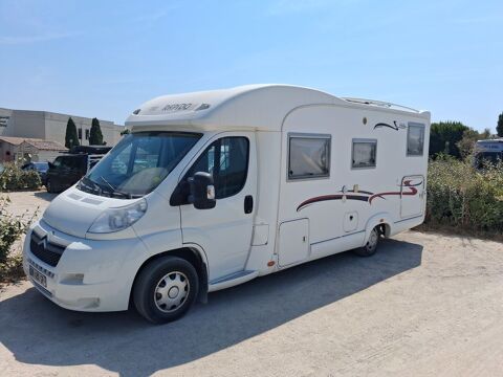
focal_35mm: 27
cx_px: 252
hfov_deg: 65.3
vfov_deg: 51.4
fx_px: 392
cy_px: 188
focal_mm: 4
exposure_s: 1/925
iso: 25
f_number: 1.8
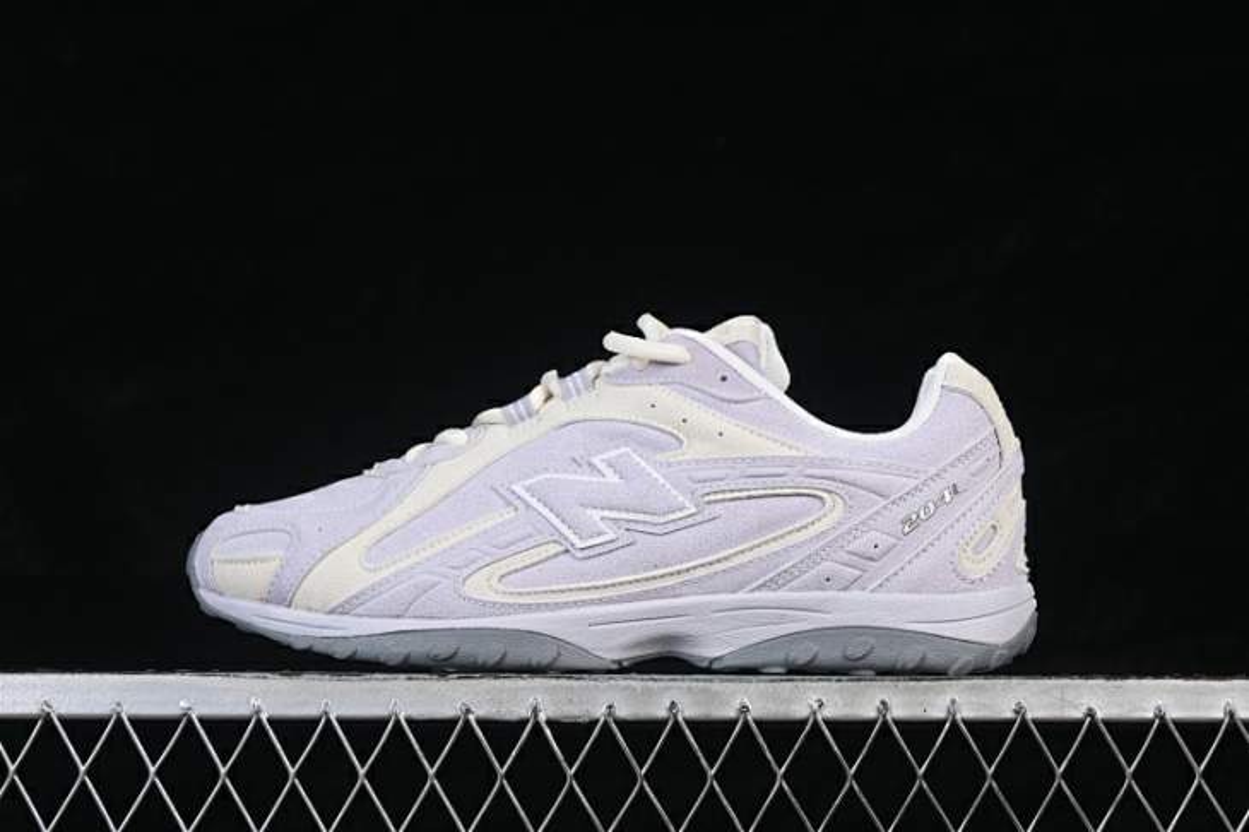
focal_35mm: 75
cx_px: 624
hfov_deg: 27.0
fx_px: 2601
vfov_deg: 18.2
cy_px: 416
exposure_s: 1/80
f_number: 8
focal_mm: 50
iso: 160
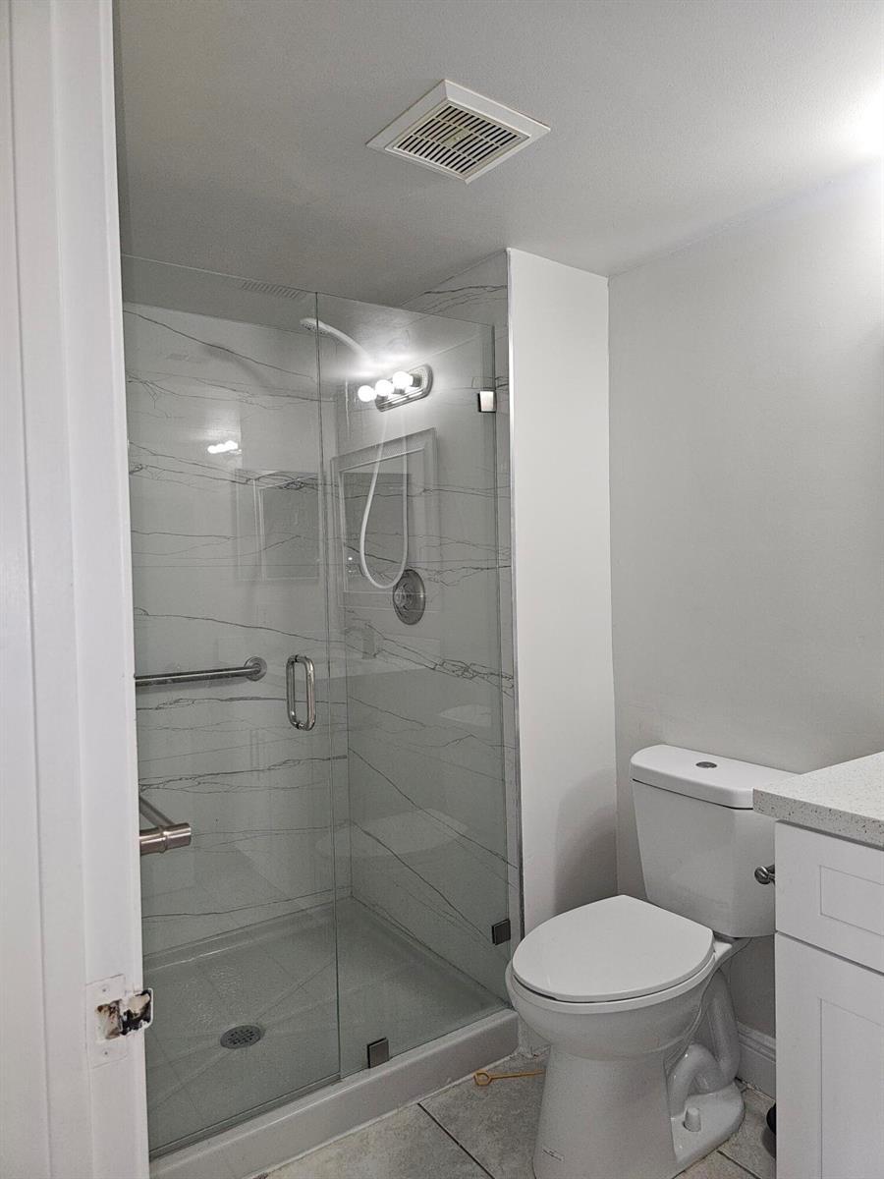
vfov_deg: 73.9
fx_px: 783
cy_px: 590
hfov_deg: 58.9
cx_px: 442
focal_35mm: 23
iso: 80
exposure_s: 1/60
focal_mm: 6.3
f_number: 1.7
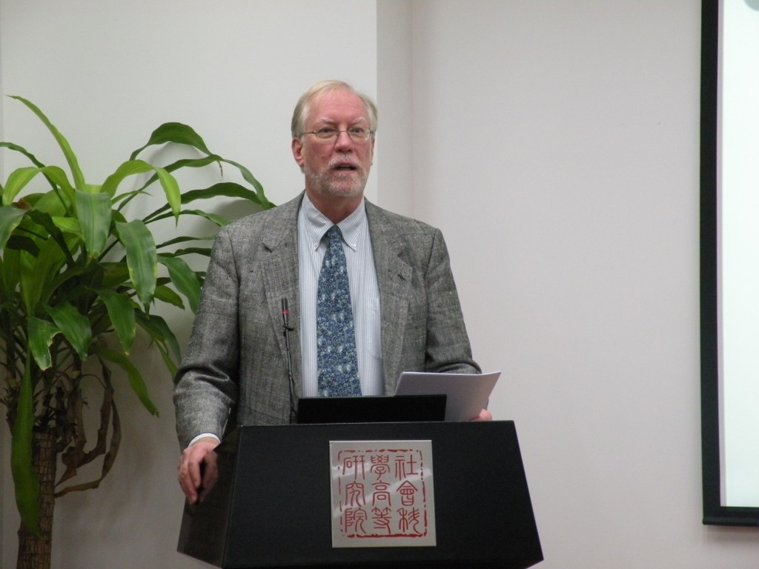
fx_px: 3727
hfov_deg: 11.6
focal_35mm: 170
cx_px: 380
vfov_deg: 8.7
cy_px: 284
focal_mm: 30.1
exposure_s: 1/38.1
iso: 400
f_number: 4.5
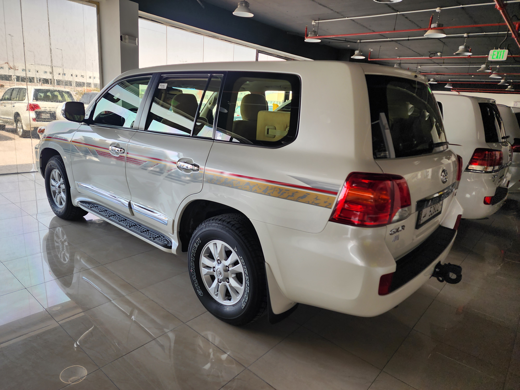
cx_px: 260
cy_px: 195
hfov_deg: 73.9
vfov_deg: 58.9
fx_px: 346
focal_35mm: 23
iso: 50
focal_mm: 6.4
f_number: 1.8
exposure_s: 1/180
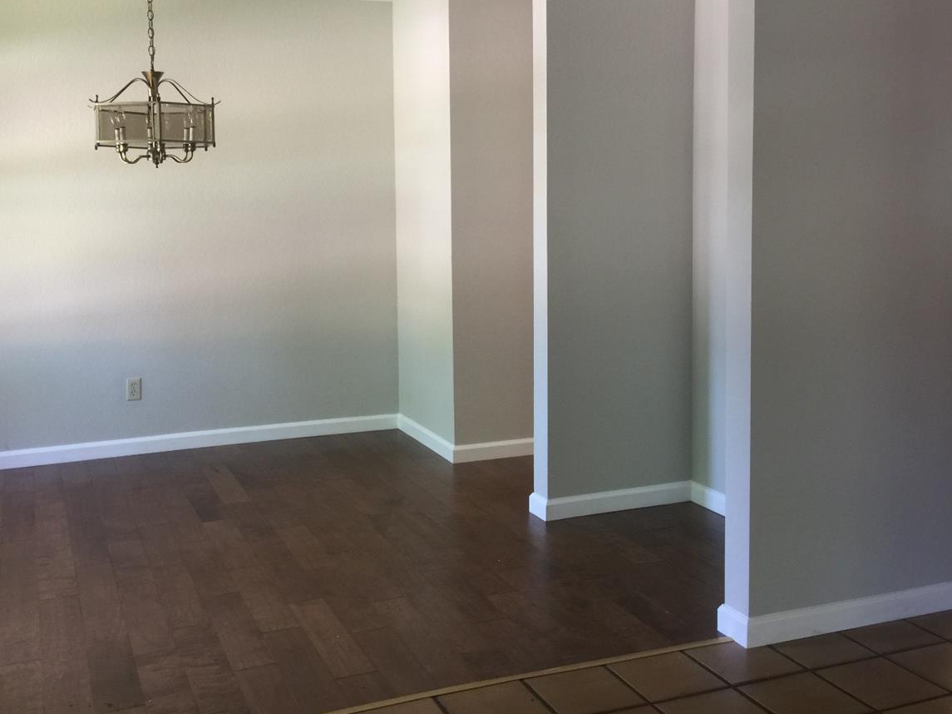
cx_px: 451
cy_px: 255
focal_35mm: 38
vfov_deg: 37.4
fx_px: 1045
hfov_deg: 49.0
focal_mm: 4.15
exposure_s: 1/15
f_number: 2.2
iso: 40
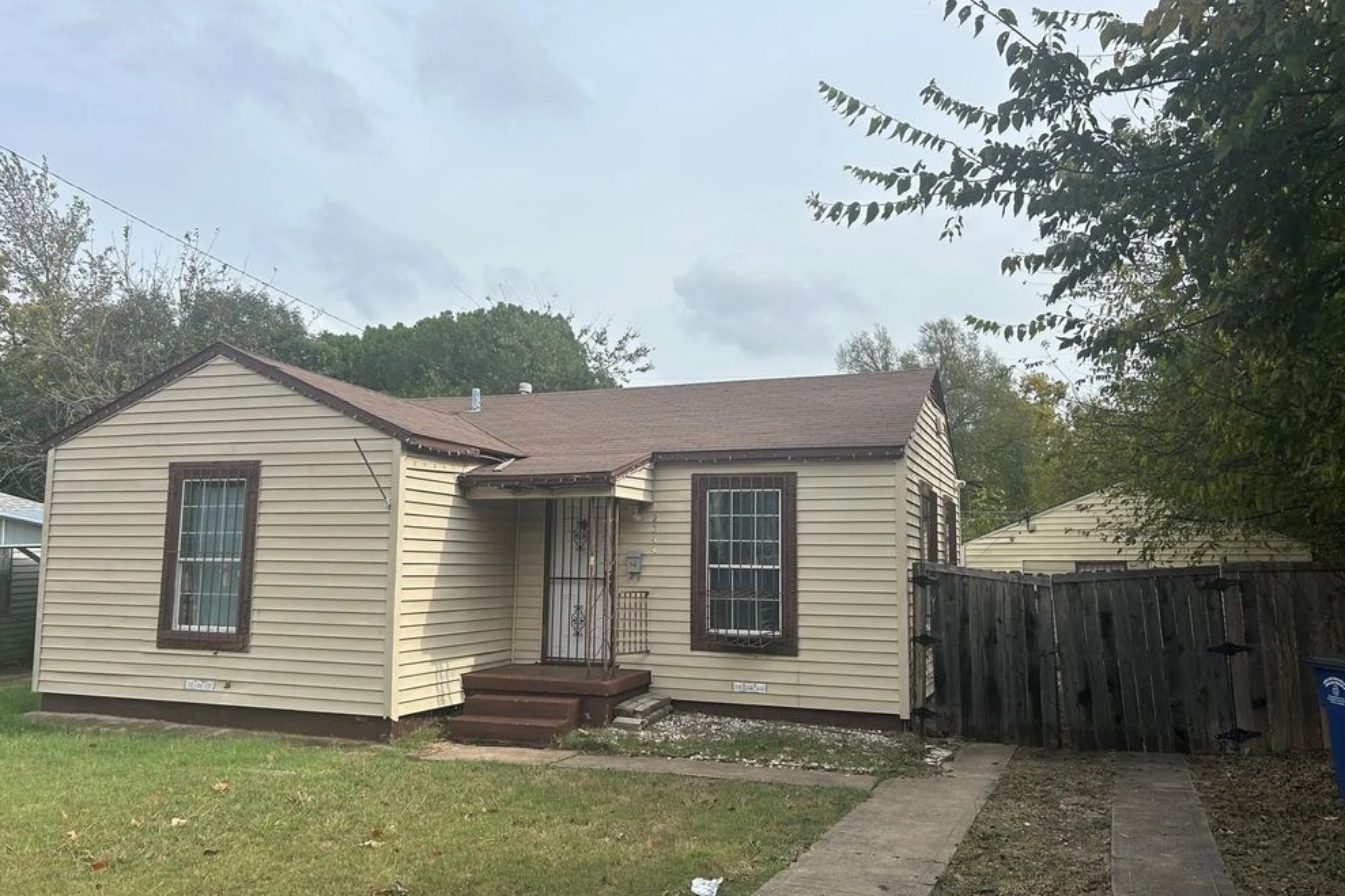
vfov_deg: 46.4
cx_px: 680
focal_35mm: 28
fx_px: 1046
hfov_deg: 65.5
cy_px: 451
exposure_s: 1/5319
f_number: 1.5
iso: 50
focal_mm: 5.7
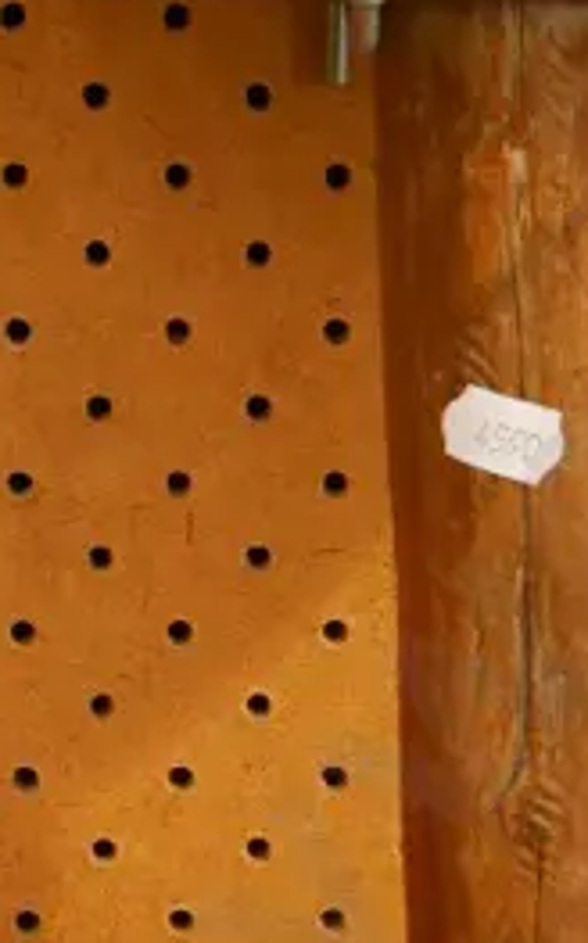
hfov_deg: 6.9
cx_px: 514
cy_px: 642
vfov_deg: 11.0
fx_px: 4880
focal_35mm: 190
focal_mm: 23
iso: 3200
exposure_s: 1/60
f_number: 4.9
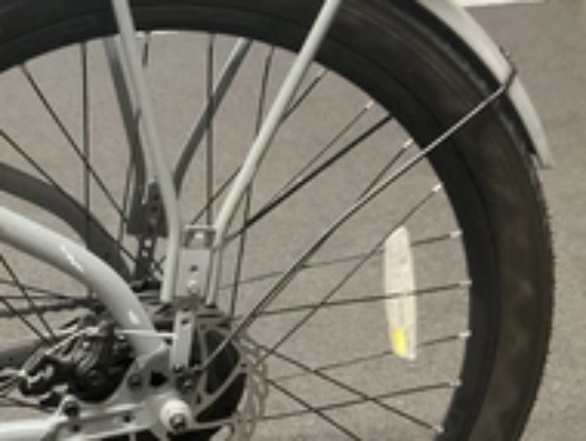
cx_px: 93
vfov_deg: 23.9
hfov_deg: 30.6
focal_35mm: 61
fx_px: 1034
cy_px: 305
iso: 400
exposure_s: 1/30
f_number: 1.8
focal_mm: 3
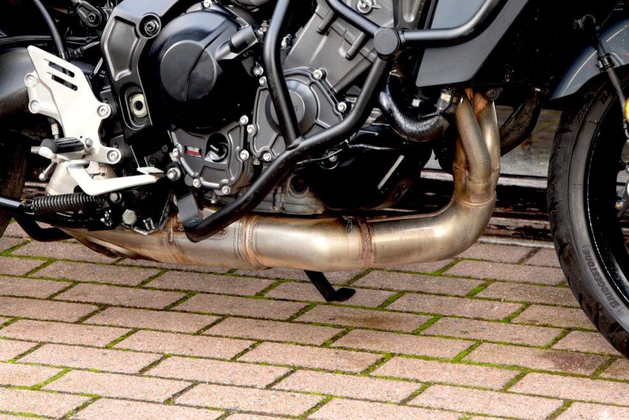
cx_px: 285
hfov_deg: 11.4
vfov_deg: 7.5
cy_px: -103
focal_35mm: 181
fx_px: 3164
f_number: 3.5
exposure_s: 1/60
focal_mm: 70
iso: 200
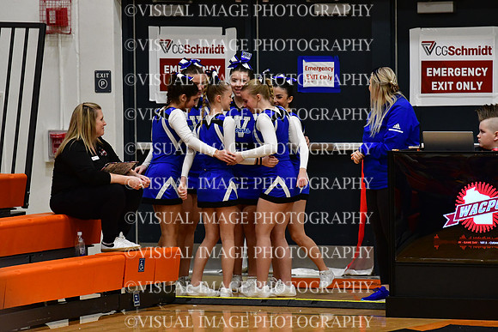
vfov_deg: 4.6
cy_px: 166
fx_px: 4151
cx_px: 249
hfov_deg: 6.9
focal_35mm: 300
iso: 4000
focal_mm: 200
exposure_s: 1/500
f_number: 4
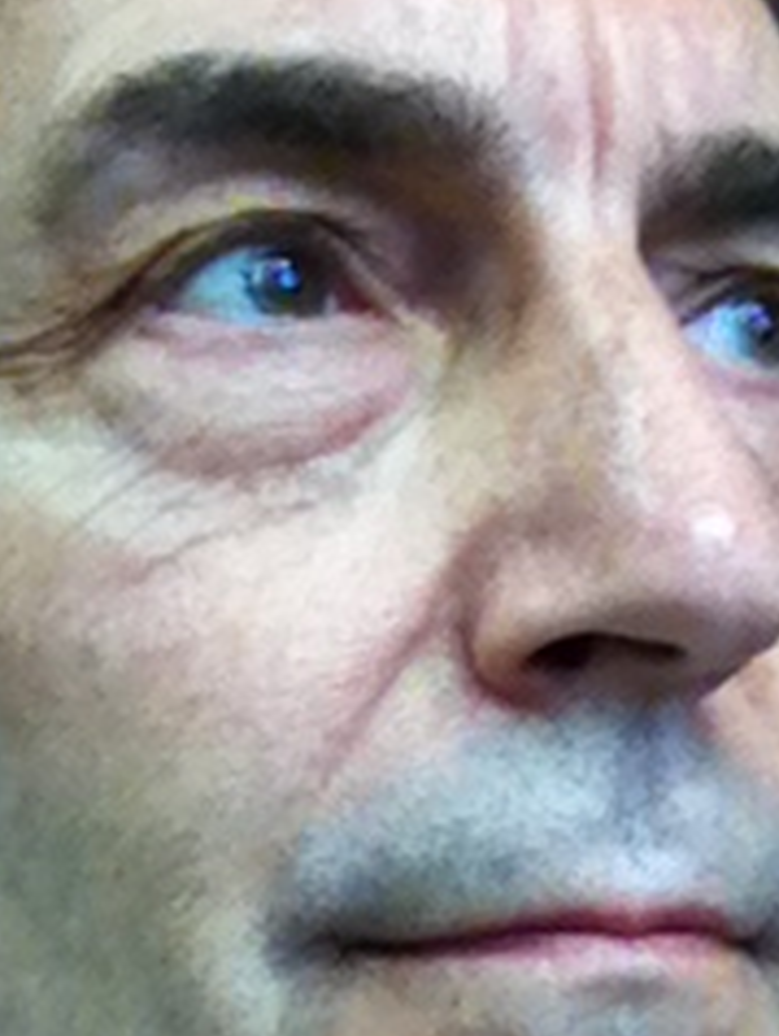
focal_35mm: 94
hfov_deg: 15.7
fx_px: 2815
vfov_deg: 20.8
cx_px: 300
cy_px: 657
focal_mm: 3.85
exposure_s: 1/30
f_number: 2.4
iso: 125
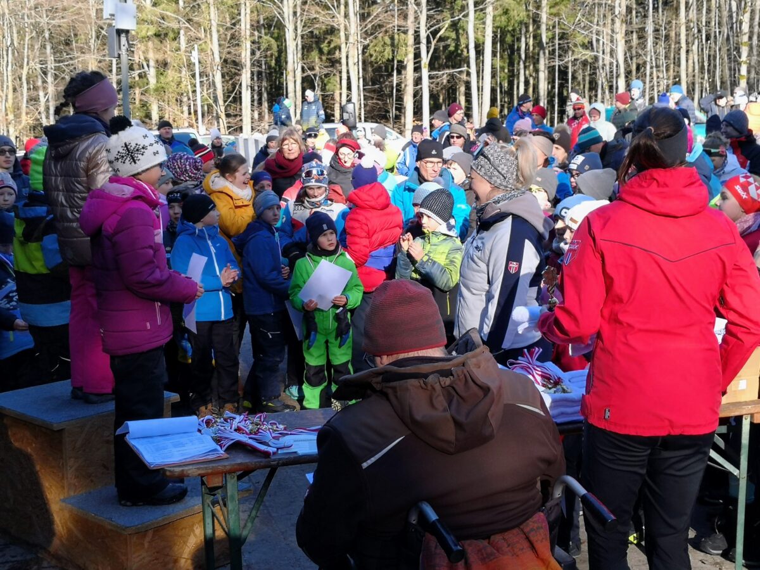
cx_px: 380
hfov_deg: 42.9
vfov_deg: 32.9
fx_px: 966
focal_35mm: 44
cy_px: 285
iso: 50
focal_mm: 3.95
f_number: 1.6
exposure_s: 1/488
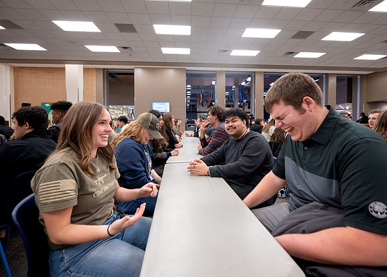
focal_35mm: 17
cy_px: 131
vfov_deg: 73.7
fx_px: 184
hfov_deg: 92.8
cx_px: 203
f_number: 4
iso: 2500
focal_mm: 14
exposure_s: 1/200
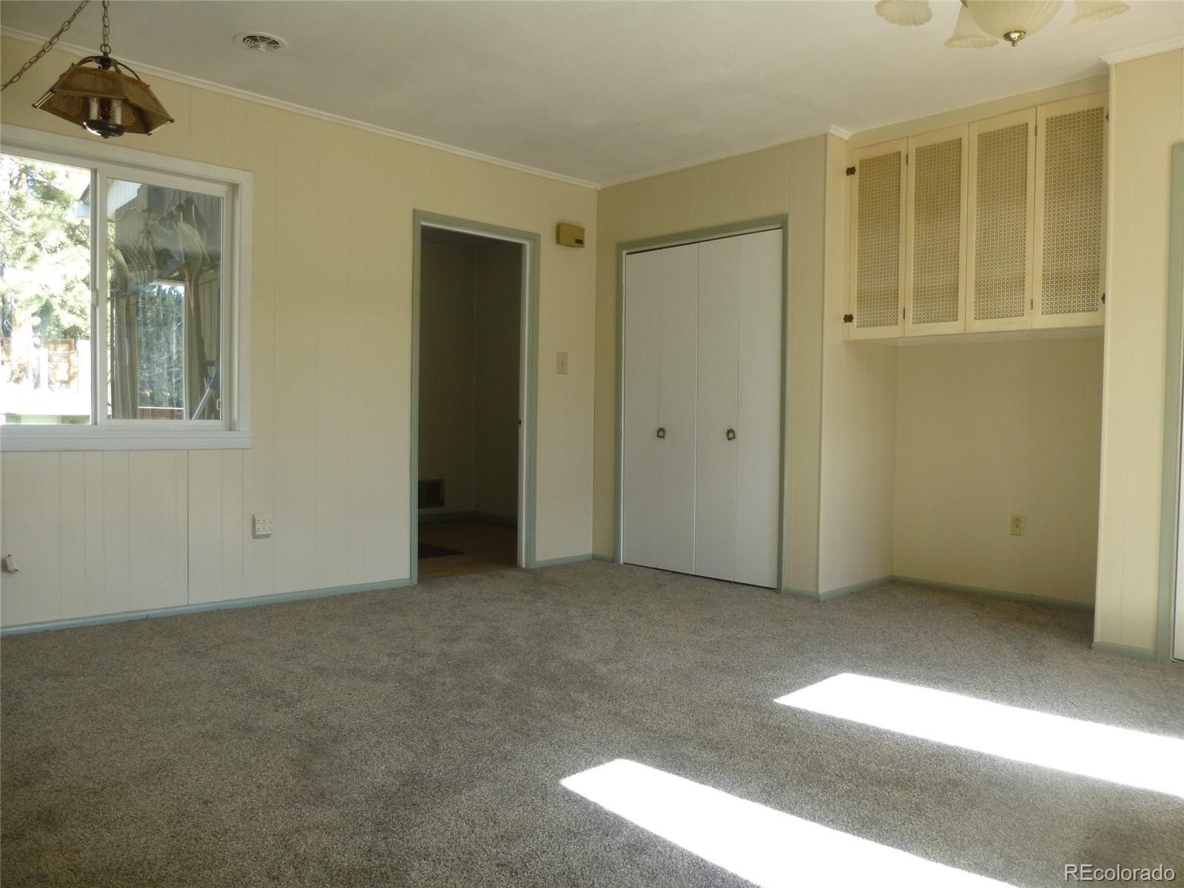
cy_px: 444
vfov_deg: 54.9
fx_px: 855
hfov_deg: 69.4
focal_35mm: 25
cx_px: 592
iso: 125
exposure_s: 1/60
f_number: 3.1
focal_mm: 4.5
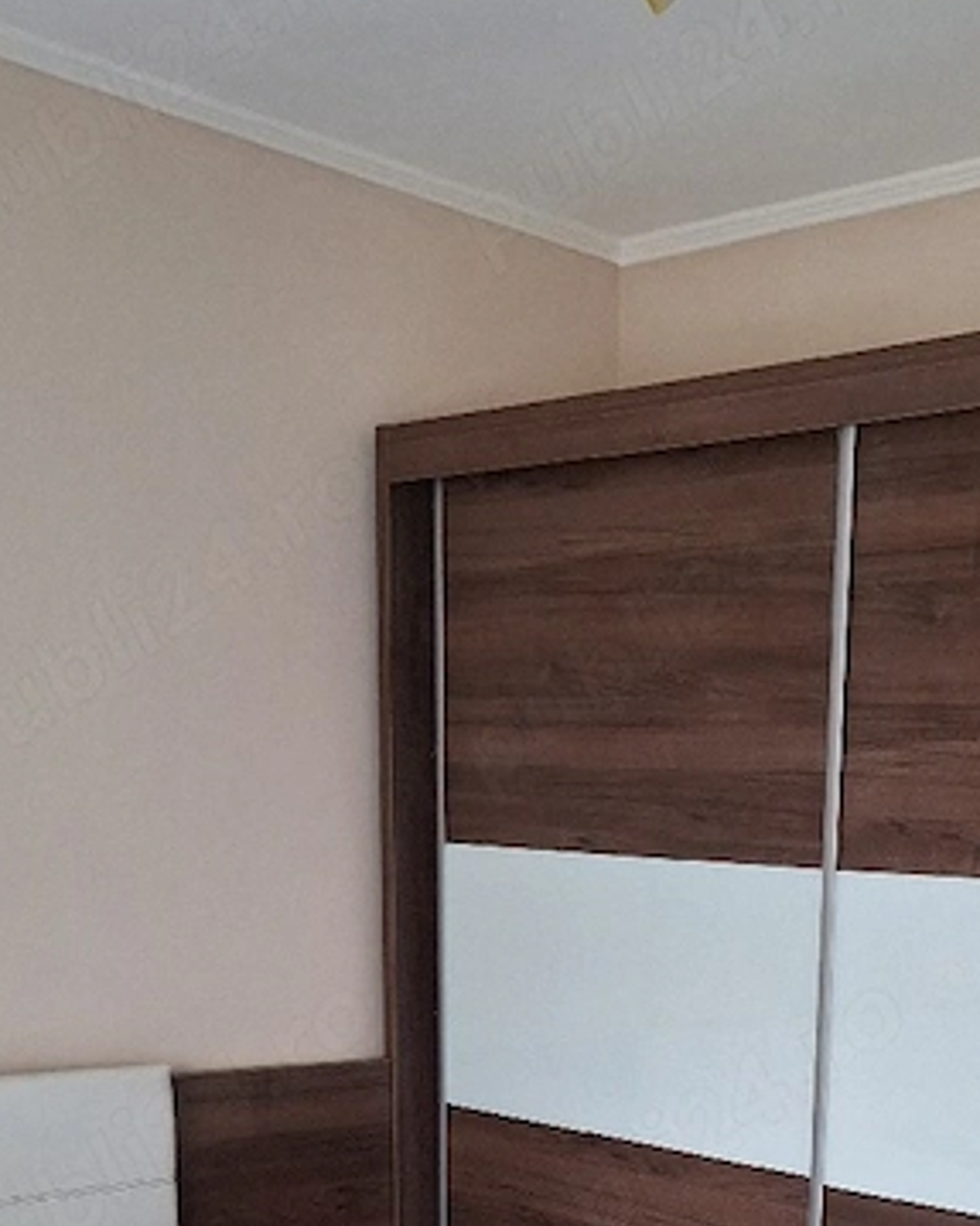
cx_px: 816
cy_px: 1233
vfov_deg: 34.0
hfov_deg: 29.4
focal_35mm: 50
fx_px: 1814
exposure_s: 1/33
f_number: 1.8
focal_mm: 5.54
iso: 200
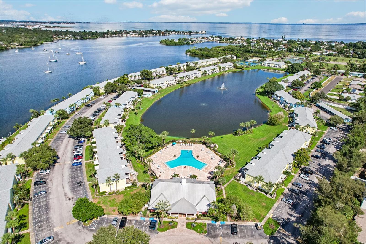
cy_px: 122
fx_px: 224
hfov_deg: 78.6
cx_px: 183
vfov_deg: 57.2
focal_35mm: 22
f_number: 2.8
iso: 400
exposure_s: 1/8000
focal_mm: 8.4
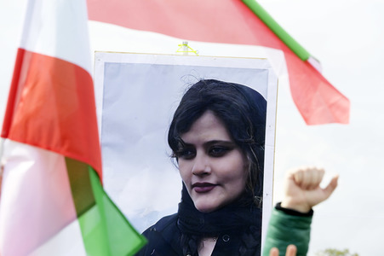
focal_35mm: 190
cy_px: 128
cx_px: 192
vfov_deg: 7.2
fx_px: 2025
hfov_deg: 10.8
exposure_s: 1/500
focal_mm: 190
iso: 800
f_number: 10
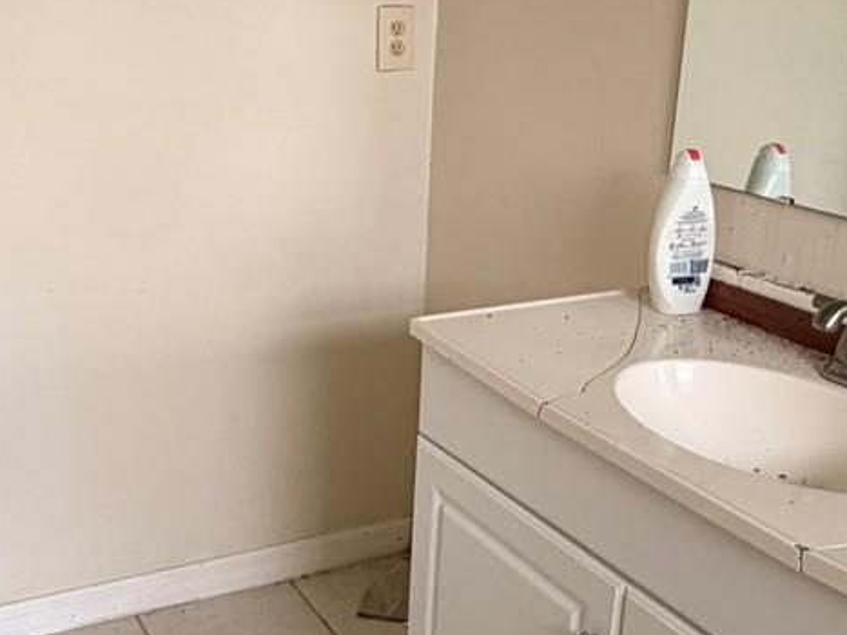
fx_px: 1174
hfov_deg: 39.5
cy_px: 325
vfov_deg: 30.3
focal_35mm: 48
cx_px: 330
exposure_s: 1/121
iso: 200
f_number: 2.2
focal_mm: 2.22
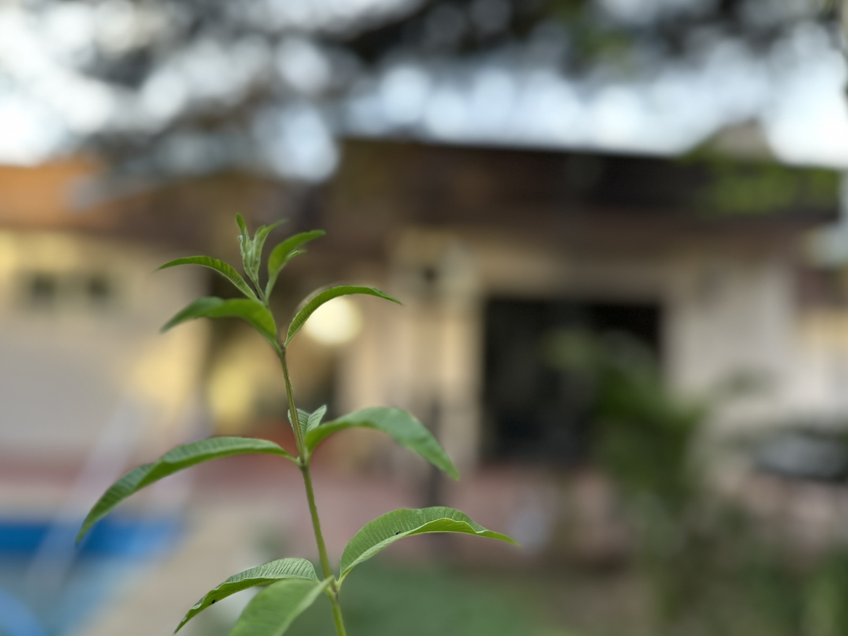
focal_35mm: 26
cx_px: 396
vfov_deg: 53.1
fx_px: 637
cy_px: 333
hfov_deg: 67.2
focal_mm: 6.86
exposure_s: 1/121
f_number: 1.78
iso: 200
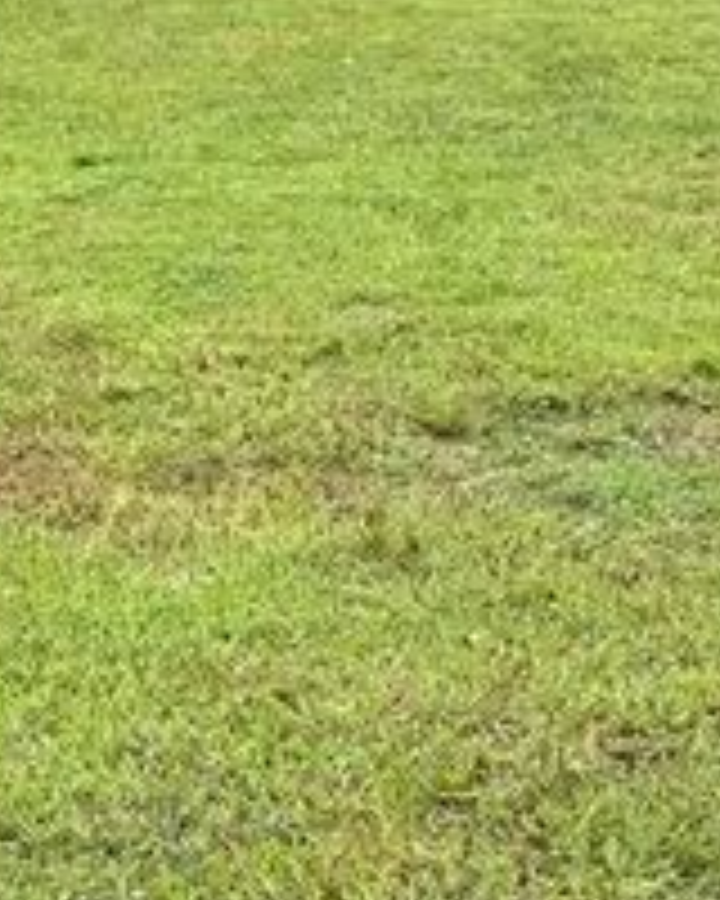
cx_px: 76
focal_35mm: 100
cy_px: 38
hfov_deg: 15.2
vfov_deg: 18.8
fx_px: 2664
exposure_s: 1/1901
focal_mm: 6.76
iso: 100
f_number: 1.78
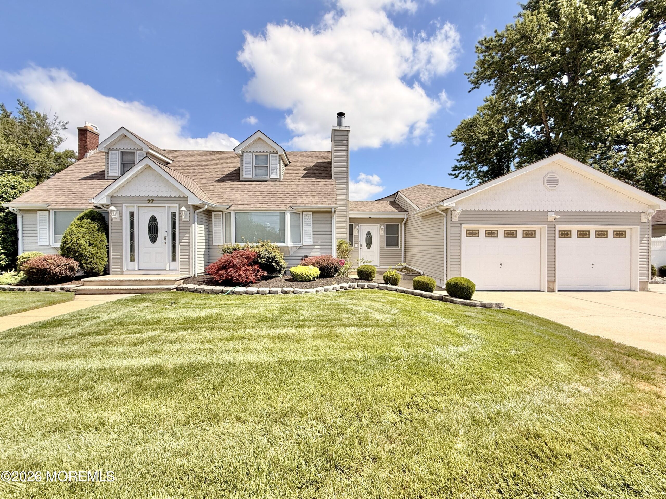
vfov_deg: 85.7
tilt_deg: -0.6
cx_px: 333
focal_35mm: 14
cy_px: 250
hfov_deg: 102.1
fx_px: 269
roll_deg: +0.4
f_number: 2.2
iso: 50
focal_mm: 2.22
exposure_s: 1/1656
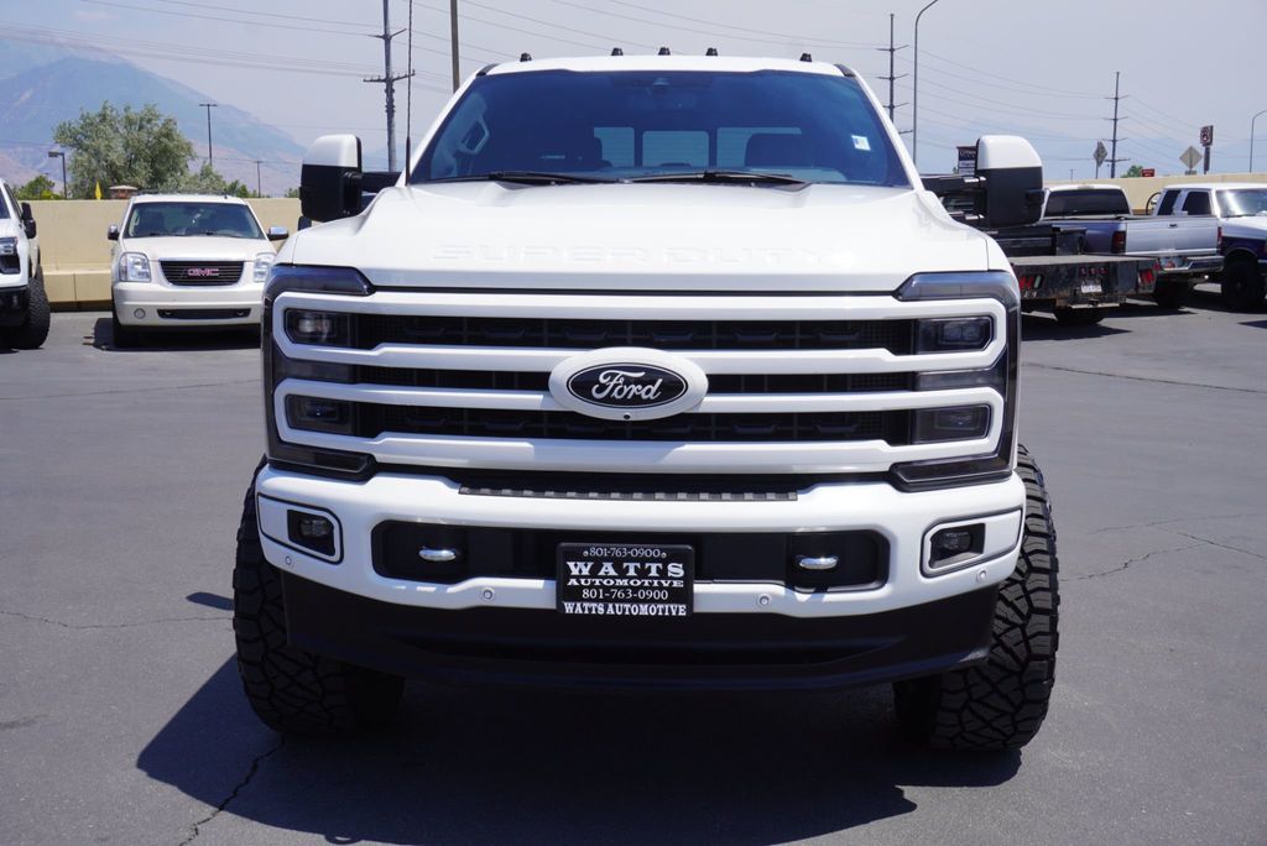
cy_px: 423
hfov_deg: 51.3
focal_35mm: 38
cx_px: 634
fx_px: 1320
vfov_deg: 35.5
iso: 100
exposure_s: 1/200
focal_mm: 25
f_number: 11
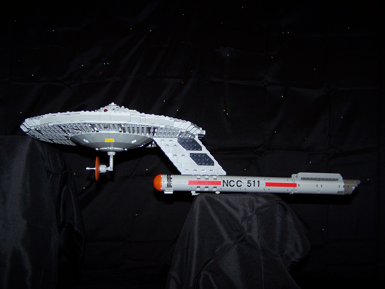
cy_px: 144
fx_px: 423
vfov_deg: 37.7
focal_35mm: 38
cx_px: 192
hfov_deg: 49.0
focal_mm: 6.3
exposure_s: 1/60
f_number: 2.8
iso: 80
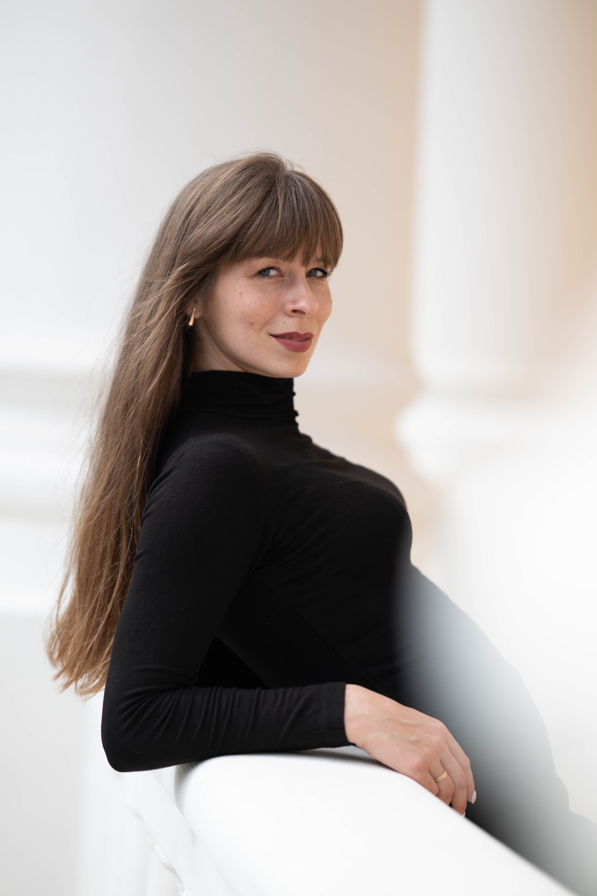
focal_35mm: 86
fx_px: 2139
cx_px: 300
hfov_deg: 15.9
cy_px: 451
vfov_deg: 23.6
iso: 90
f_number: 1.8
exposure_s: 1/2500
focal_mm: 85
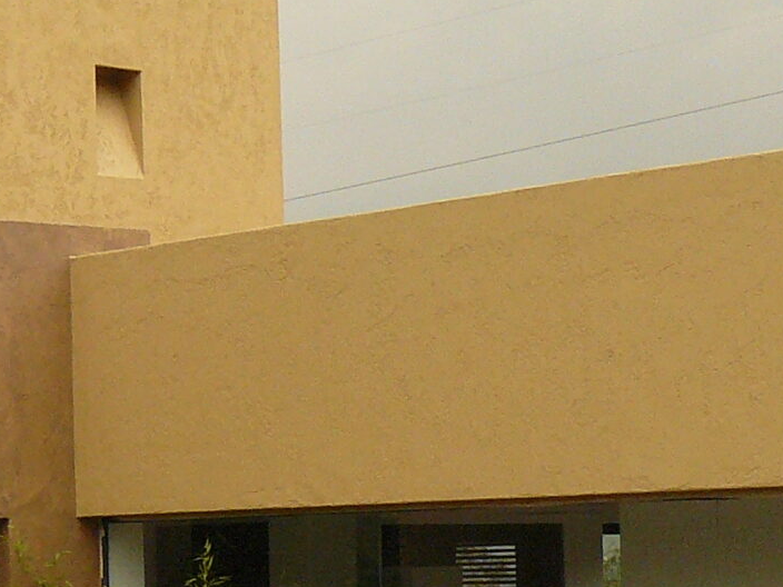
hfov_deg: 14.8
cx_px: 30
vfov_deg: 11.2
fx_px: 2963
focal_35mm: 131
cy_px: 537
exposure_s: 1/250
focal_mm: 6
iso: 200
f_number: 5.6
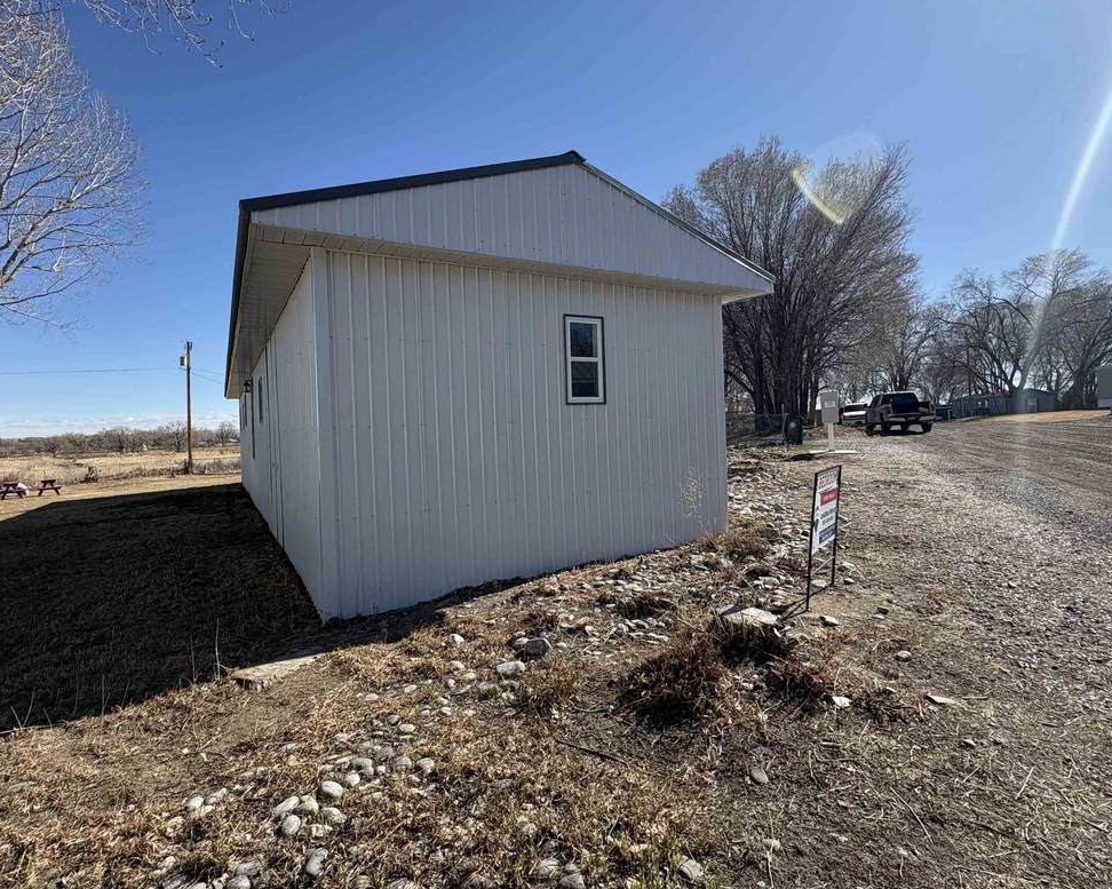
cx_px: 561
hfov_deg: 86.4
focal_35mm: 18
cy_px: 431
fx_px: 592
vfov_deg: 73.8
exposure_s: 1/1567
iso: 50
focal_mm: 2.22
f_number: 2.2
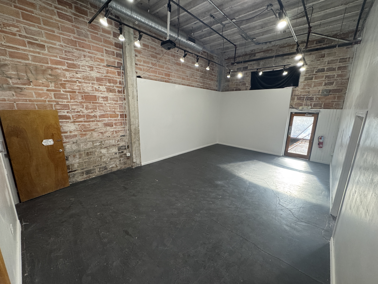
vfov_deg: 85.7
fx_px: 153
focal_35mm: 14
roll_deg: -1.5
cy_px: 142
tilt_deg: -12.2
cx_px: 189
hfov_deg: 102.1
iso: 250
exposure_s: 1/120
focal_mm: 2.22
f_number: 2.2
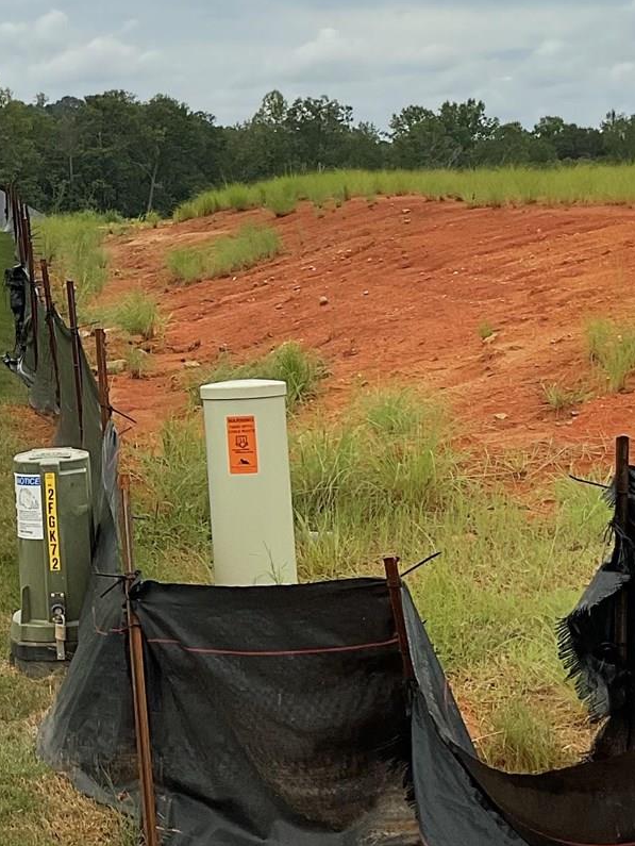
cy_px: 319
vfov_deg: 23.2
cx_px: -57
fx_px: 2053
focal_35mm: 84
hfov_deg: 17.0
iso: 16
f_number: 1.8
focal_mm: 3
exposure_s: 1/1675
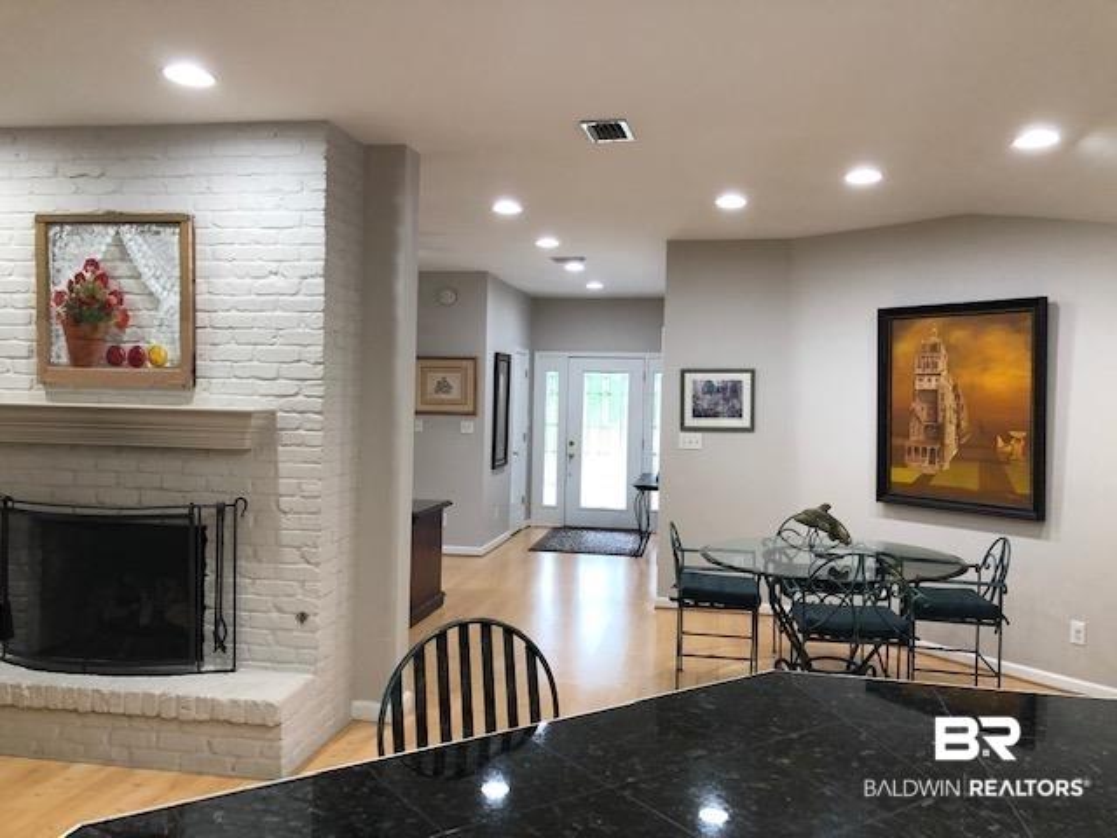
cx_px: 558
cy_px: 419
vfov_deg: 49.7
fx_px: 904
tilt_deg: -2.3
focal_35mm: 28
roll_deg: -0.4
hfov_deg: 63.4
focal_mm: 4
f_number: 1.8
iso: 40
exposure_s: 1/30
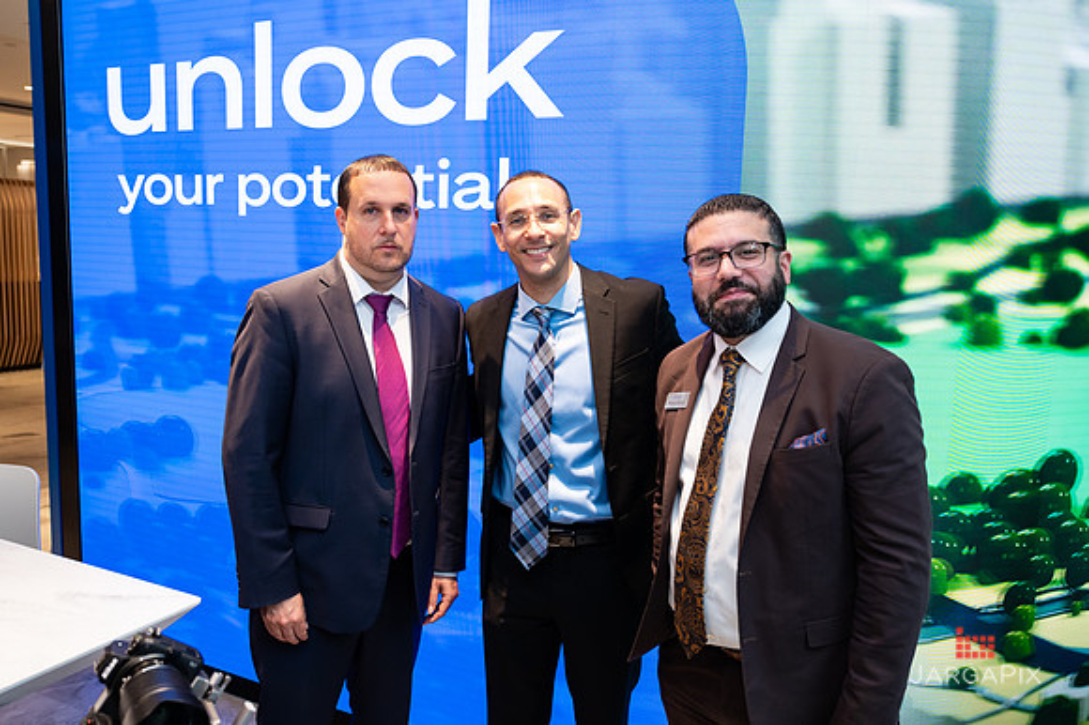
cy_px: 348
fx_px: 882
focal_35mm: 29
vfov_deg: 44.7
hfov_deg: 63.4
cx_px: 538
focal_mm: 27
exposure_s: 1/160
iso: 1000
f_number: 4
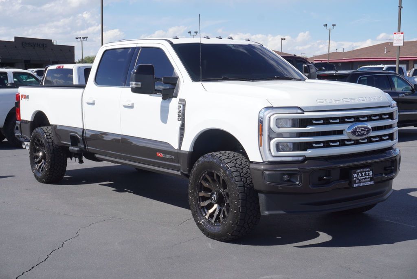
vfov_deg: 25.8
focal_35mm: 52
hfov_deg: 37.8
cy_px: 140
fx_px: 608
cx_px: 208
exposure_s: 1/200
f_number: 9
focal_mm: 35
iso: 100
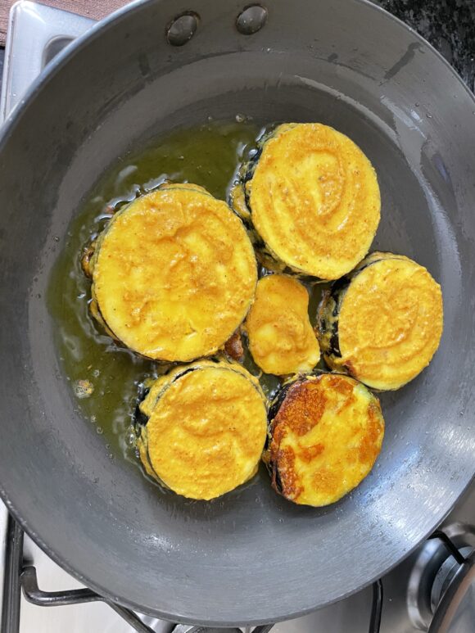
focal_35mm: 26
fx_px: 476
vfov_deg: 67.3
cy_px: 316
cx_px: 238
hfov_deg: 53.1
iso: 400
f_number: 1.6
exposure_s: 1/50
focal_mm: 4.2
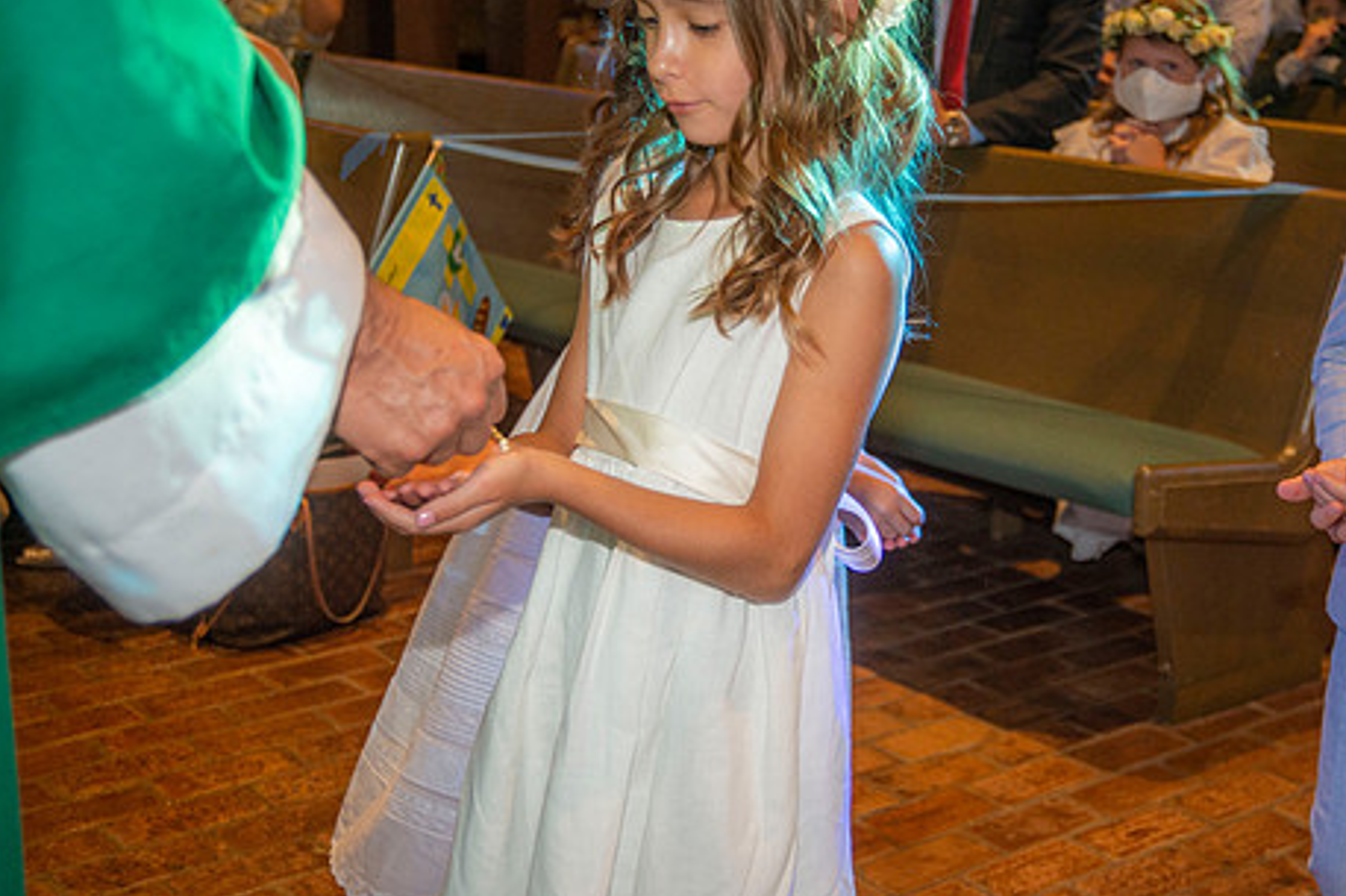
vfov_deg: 23.7
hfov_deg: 35.0
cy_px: 355
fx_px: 2130
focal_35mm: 57
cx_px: 788
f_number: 5
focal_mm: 45
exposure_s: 1/200
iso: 1600
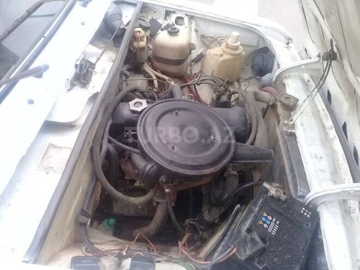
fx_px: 322
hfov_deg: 58.4
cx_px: 180
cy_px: 135
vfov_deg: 45.4
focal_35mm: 31
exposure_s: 1/50
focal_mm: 3.3
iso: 64
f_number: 2.2
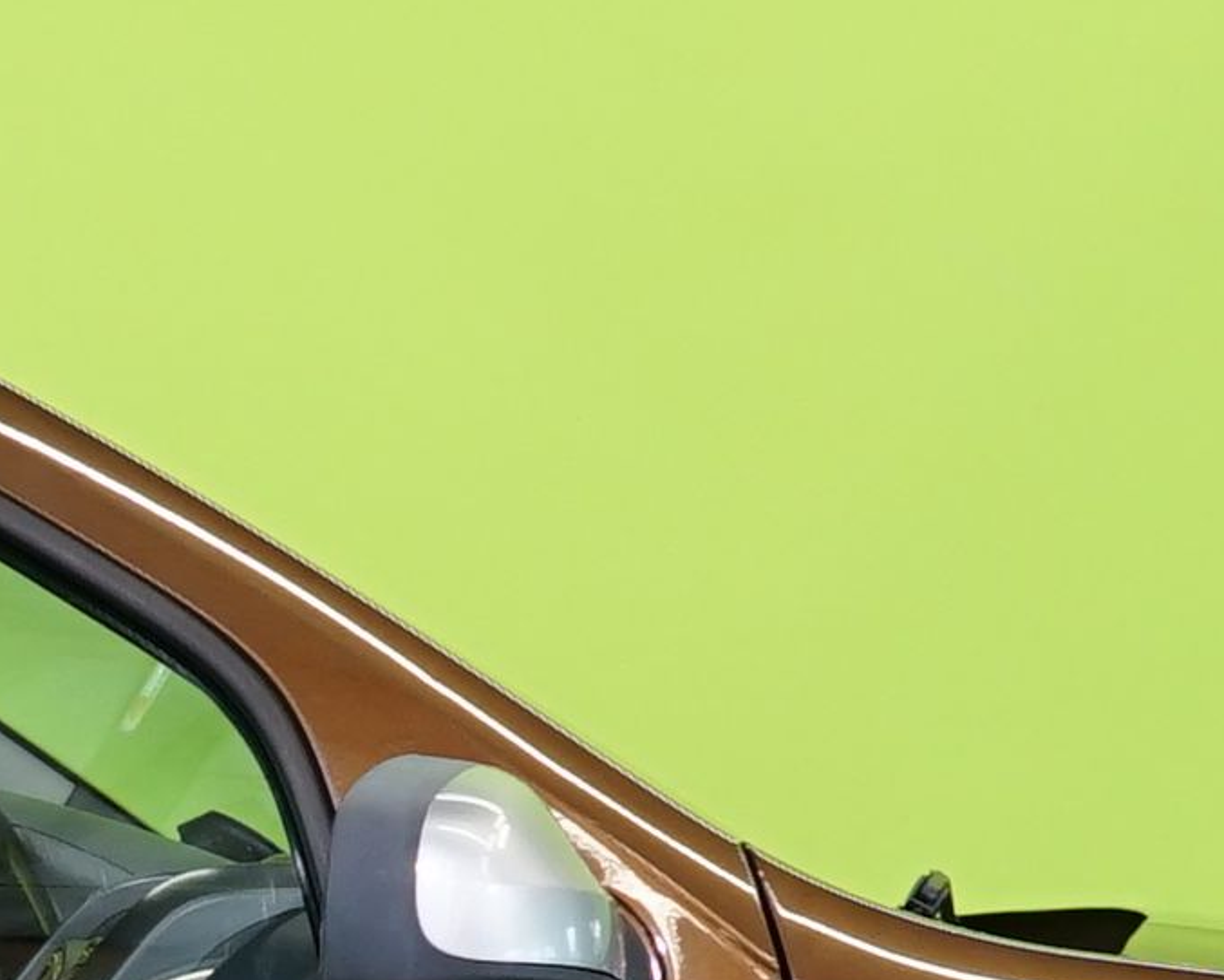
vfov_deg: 5.3
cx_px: -1217
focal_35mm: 291
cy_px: 1322
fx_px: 10545
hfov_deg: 6.5
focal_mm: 35
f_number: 6.3
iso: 500
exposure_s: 1/30
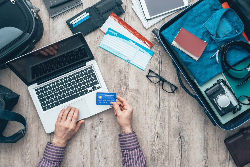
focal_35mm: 50
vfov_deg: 27.0
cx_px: 125
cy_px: 84
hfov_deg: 39.6
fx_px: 347
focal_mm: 50
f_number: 8
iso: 100
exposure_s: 1/125
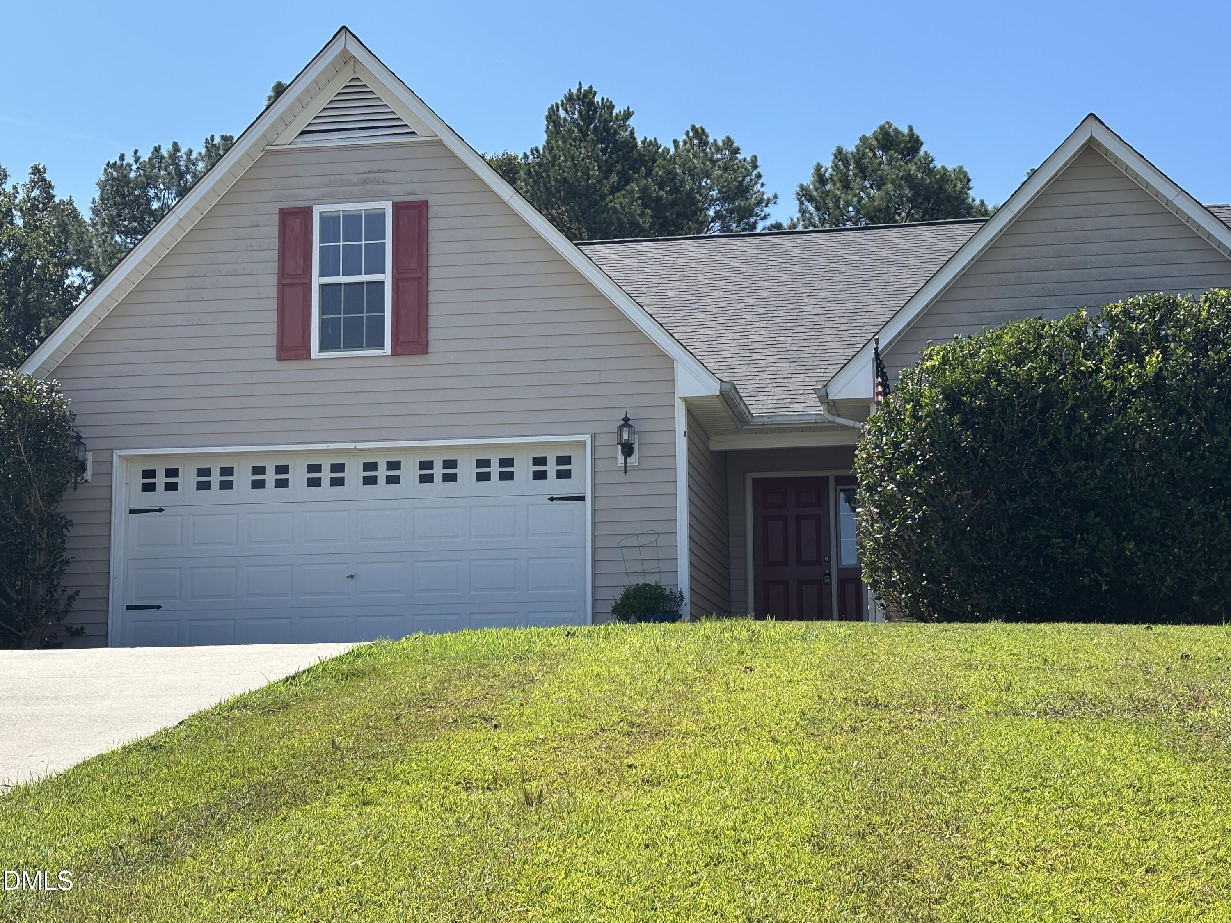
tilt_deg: +8.4
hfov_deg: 36.8
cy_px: 462
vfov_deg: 28.0
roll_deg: +0.1
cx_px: 616
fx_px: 1849
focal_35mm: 52
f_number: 1.6
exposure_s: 1/1949
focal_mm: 5.96
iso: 32
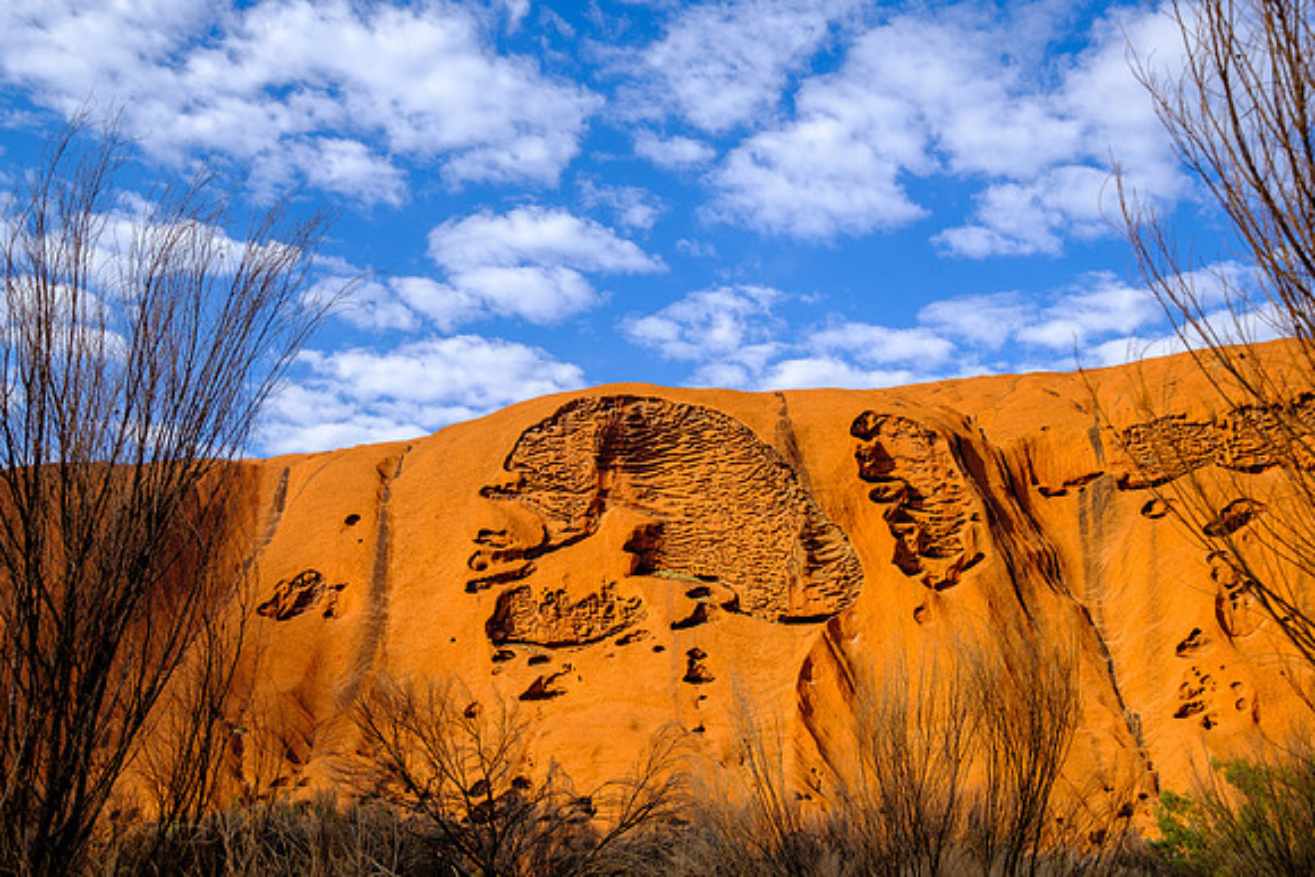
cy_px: 438
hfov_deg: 53.1
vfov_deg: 36.9
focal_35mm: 36
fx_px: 1315
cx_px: 658
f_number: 5.6
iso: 200
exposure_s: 1/1000
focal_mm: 24
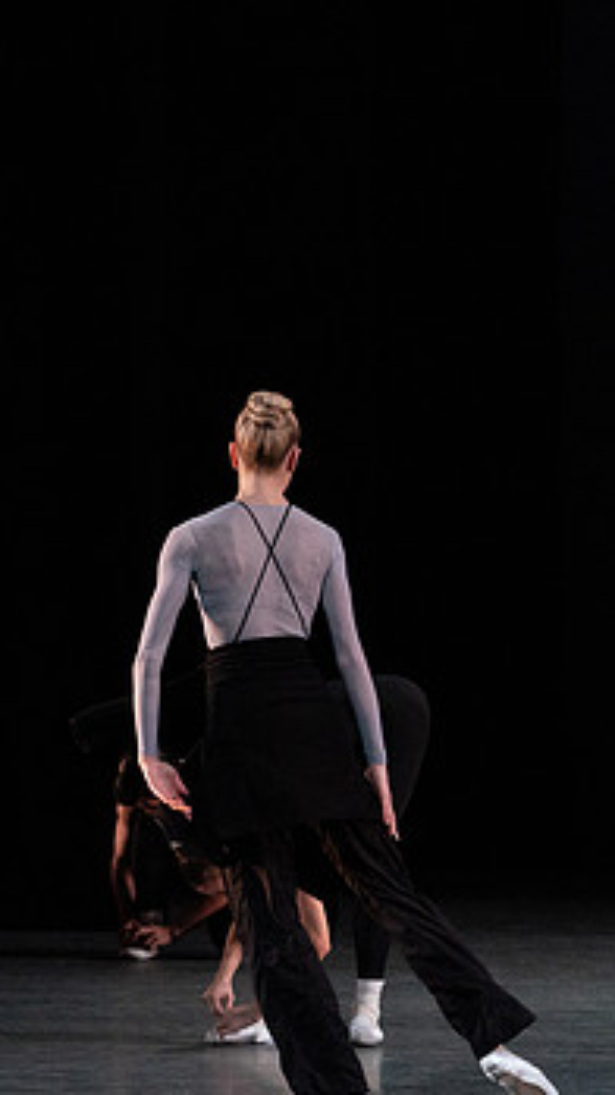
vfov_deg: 6.2
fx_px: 10101
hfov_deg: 3.5
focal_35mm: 348
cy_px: 598
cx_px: 100
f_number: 8
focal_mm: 200
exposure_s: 1/500
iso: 12800
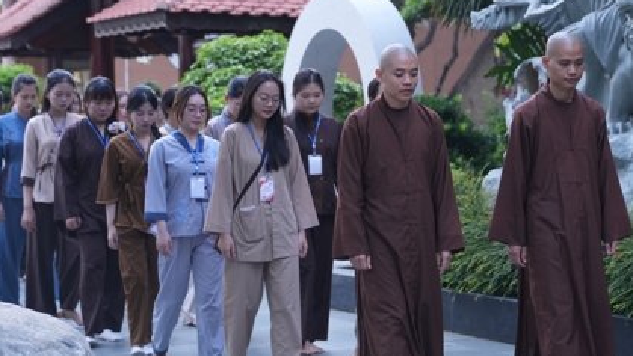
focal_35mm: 112
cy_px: 114
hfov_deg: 19.1
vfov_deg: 10.8
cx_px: 340
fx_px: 1880
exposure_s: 1/100
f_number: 3.2
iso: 1000
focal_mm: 69
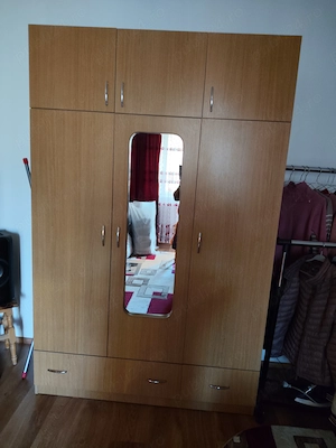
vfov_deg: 71.6
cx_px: 168
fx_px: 311
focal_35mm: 24
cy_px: 224
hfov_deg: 56.8
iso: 553
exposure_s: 1/25
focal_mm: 5.24
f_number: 1.7
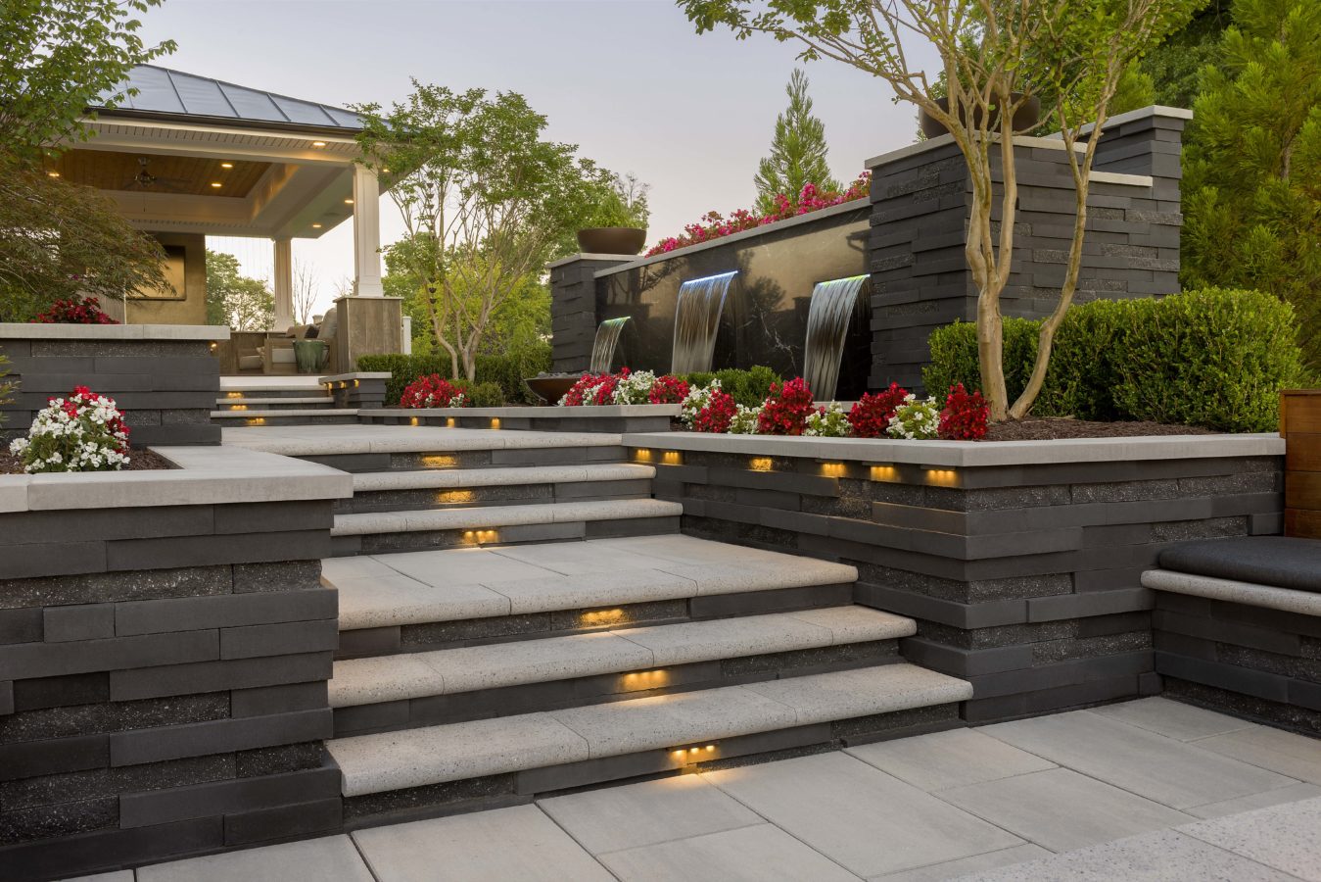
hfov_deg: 55.8
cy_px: 441
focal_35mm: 34
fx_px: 1248
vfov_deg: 38.9
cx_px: 660
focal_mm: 34
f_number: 11
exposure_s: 1
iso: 125
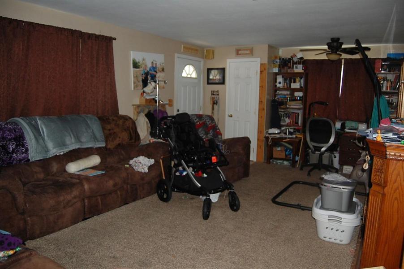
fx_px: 303
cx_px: 202
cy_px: 134
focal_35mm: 27
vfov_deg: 47.9
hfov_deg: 67.4
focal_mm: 18
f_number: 3.5
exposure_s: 1/60
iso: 400
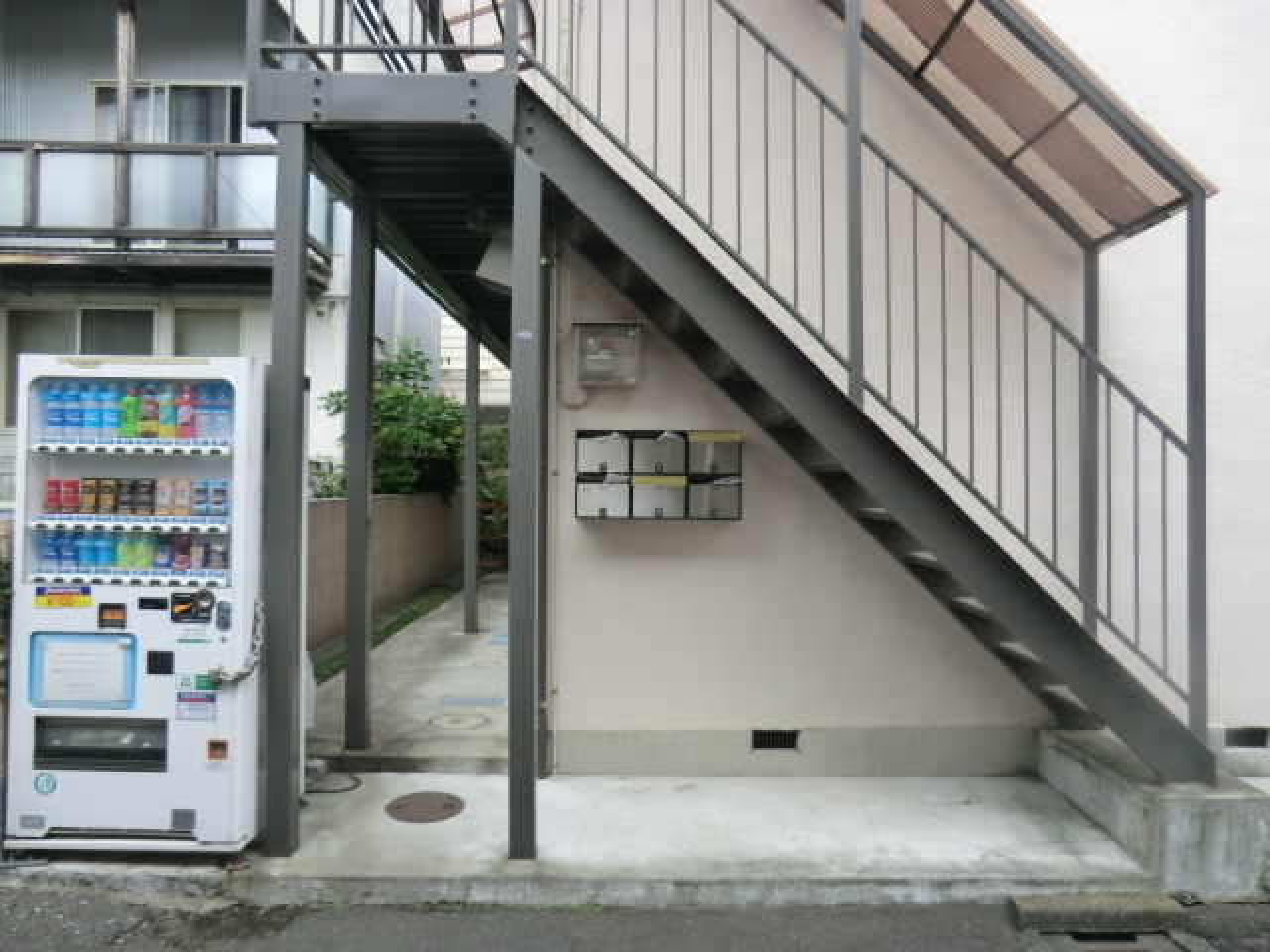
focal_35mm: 24
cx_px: 635
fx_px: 881
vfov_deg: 56.8
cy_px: 476
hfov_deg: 71.6
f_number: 3.2
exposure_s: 1/250
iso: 80
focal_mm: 4.3
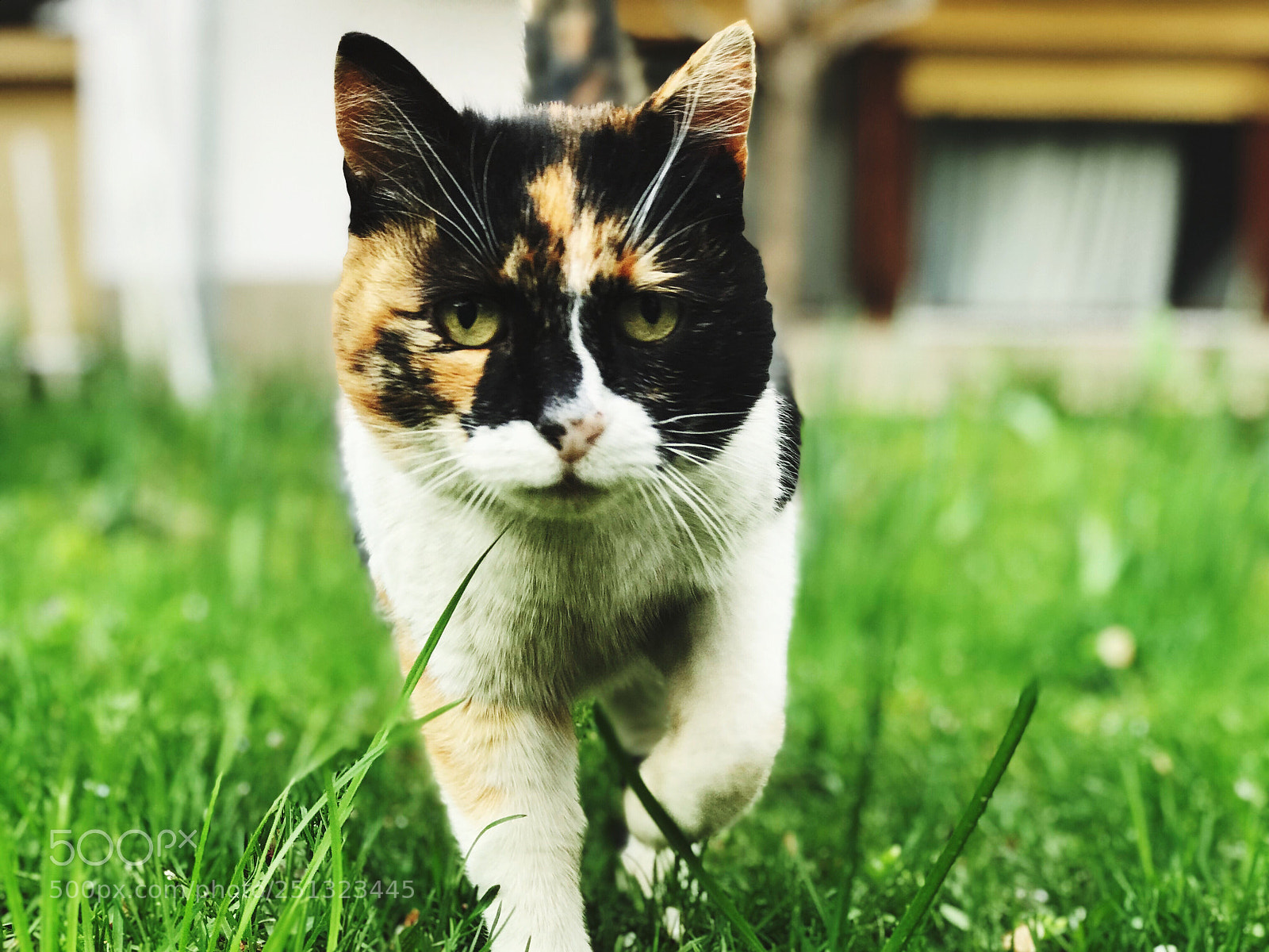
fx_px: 2090
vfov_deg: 25.7
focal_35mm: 57
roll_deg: -0.3
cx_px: 634
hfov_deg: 33.8
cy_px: 476
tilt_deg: -2.2
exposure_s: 1/50
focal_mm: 6.6
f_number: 2.8
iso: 40
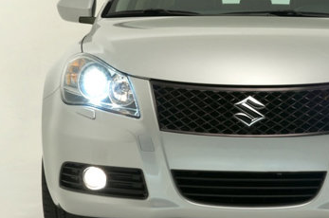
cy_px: 94
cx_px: 249
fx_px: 1177
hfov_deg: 15.8
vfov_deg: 10.6
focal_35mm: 129
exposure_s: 1/3
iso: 200
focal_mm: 70
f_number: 18
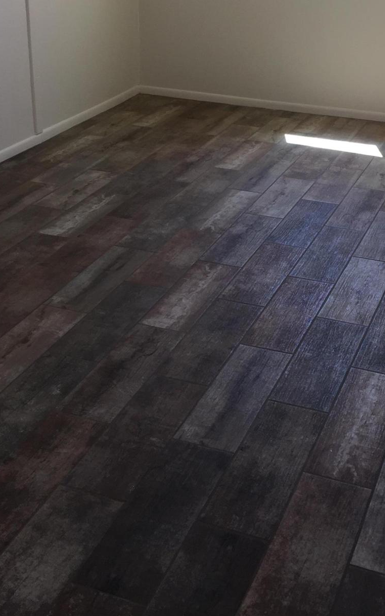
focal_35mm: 51
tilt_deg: -18.1
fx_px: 856
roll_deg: -1.5
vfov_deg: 38.7
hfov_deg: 25.2
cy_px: 167
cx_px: 255
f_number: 2.2
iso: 40
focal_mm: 4.15
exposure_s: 1/120
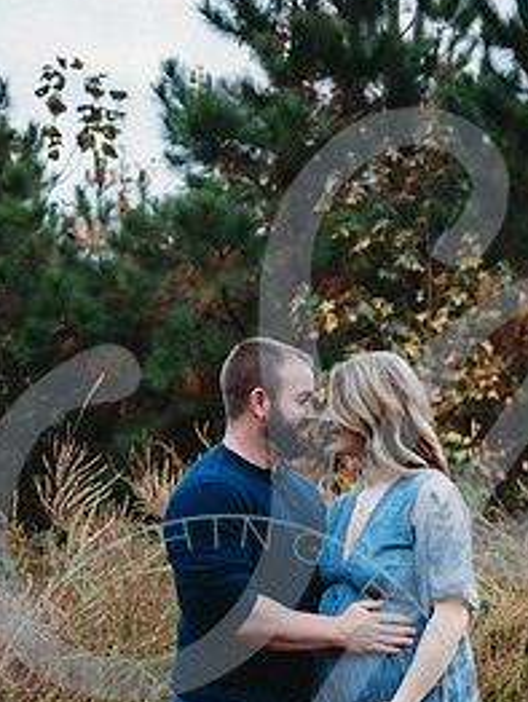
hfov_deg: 22.2
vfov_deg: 28.7
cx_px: 348
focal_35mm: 66
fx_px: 1340
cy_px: 560
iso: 400
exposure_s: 1/250
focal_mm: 40
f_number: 2.8
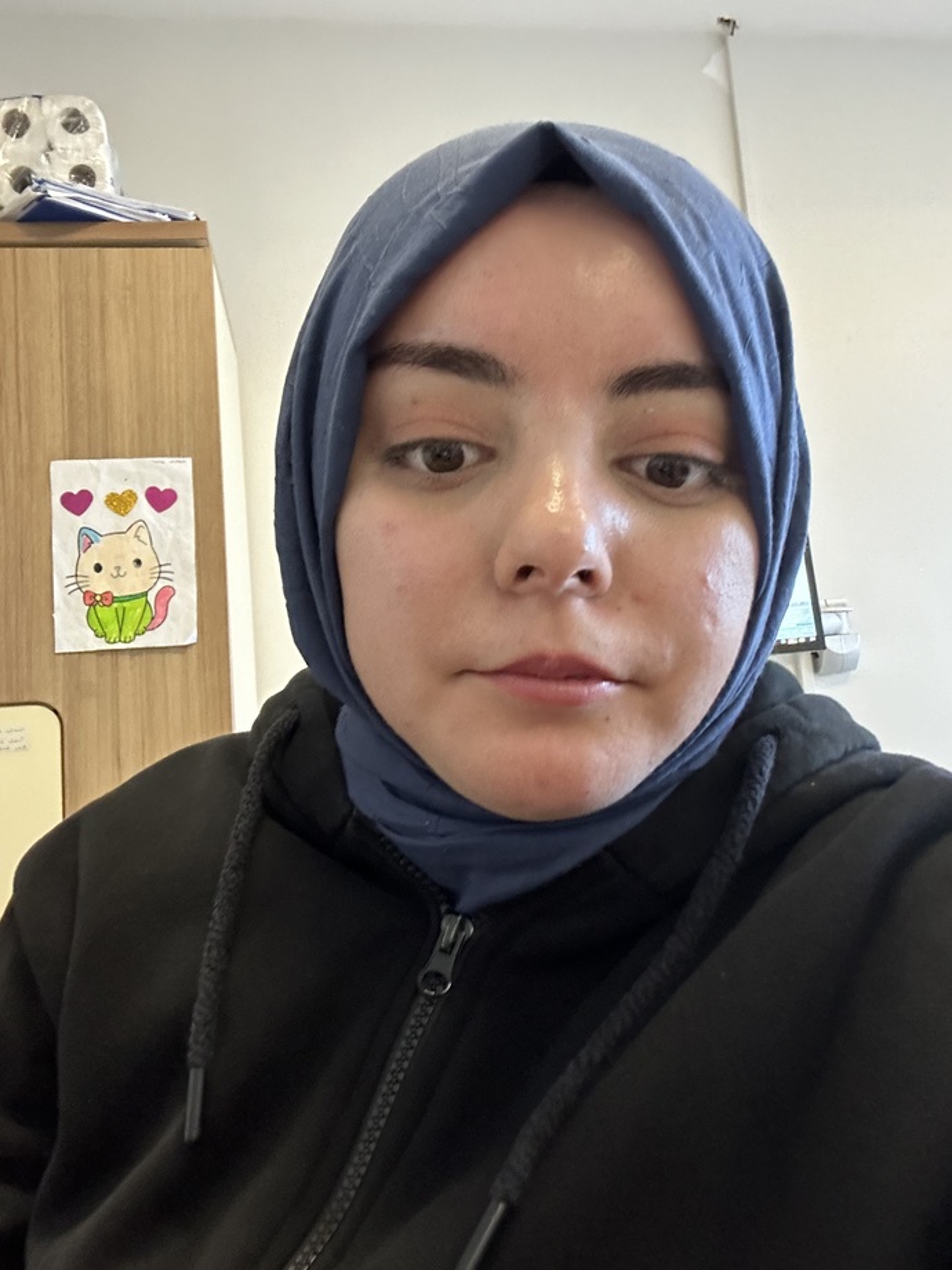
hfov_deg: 46.8
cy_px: 635
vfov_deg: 60.0
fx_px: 1100
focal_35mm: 30
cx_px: 476
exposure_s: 1/25
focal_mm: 2.69
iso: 320
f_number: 1.9
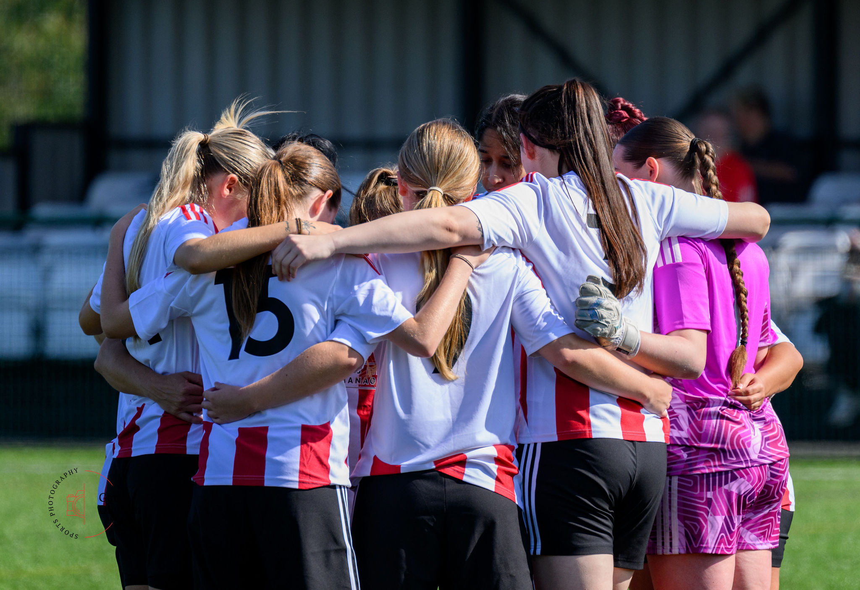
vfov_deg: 2.4
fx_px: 14240
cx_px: 492
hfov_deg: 3.5
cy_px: 165
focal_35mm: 591
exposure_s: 1/1000
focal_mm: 400
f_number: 5.6
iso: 400
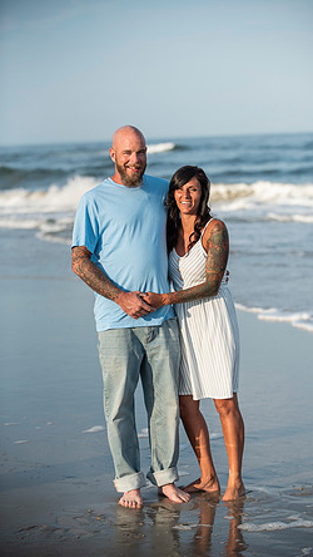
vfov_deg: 20.5
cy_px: 276
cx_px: 182
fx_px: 1533
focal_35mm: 104
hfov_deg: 11.7
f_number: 3.2
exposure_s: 1/4000
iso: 250
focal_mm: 98
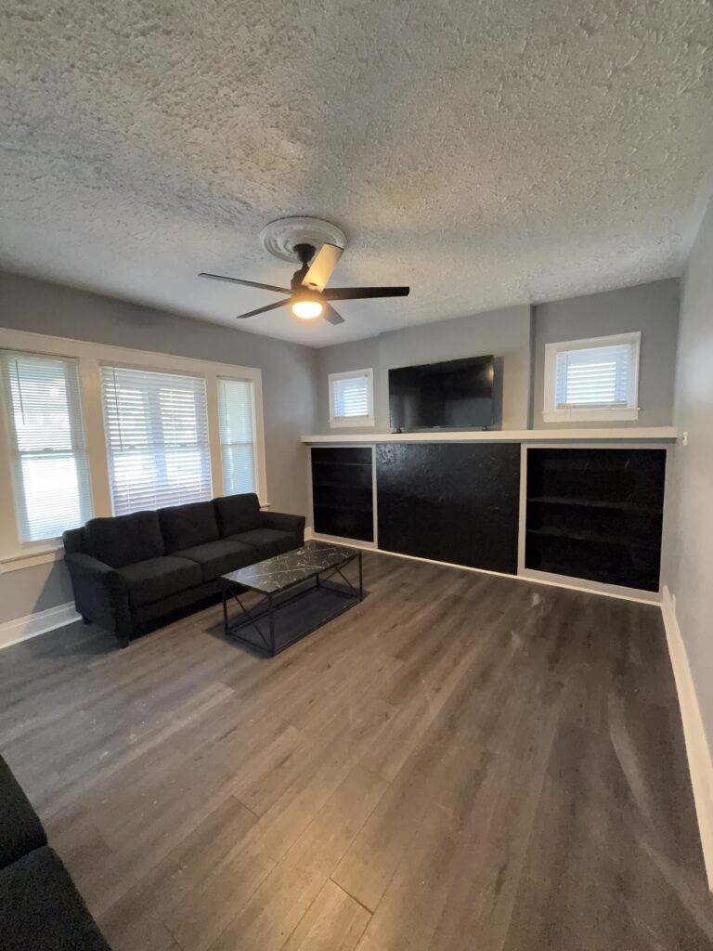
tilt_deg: -5.8
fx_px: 384
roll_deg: +1.6
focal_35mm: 14
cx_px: 356
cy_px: 476
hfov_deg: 85.7
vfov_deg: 102.1
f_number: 2.2
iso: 640
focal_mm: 2.22
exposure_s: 1/59
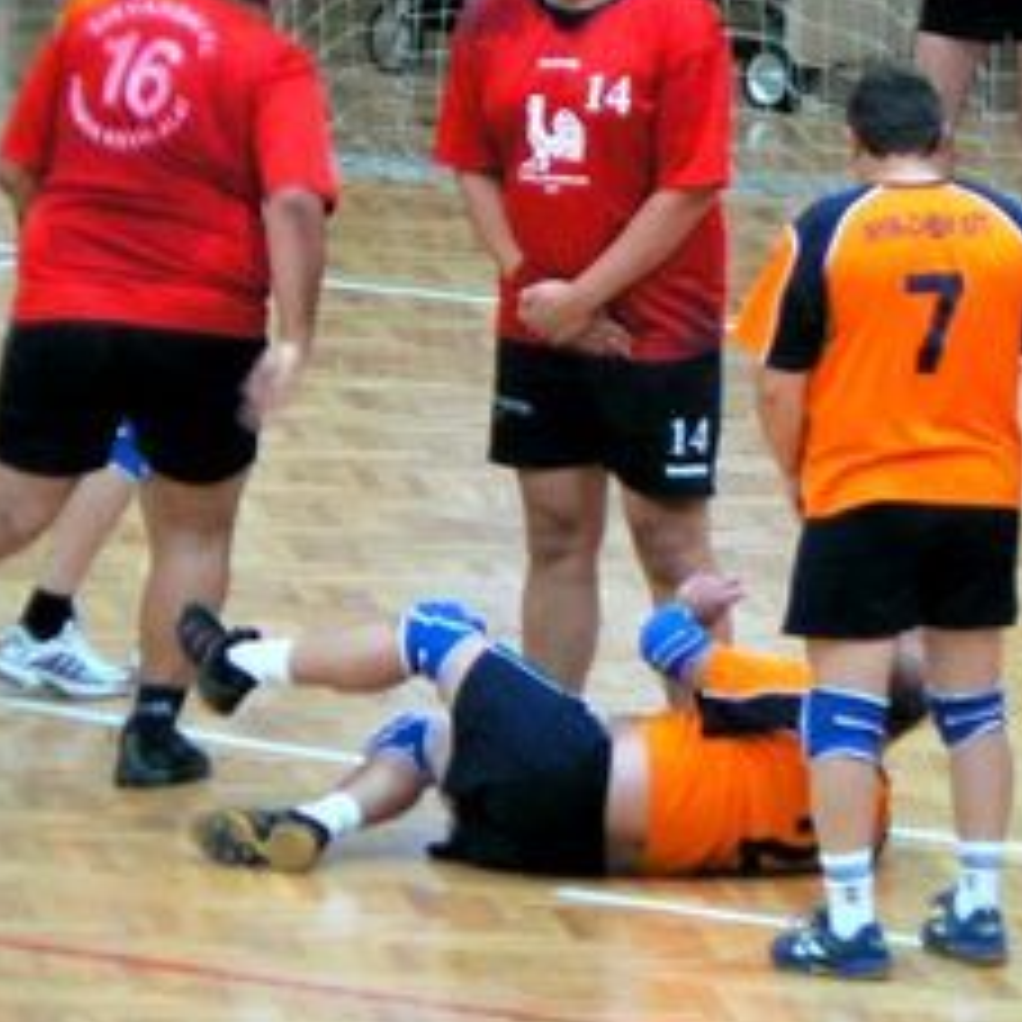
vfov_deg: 3.6
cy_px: 365
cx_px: 666
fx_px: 16467
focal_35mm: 493
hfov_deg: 3.6
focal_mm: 54.2
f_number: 3.3
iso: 400
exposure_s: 1/30
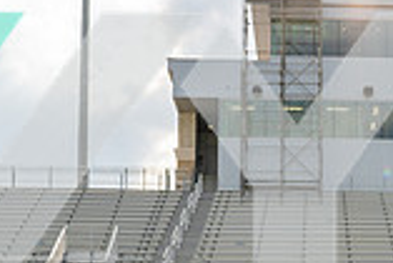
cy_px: 450
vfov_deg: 13.1
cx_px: 408
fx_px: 1049
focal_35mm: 96
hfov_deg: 20.4
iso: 100
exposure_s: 1/250
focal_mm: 26
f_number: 8
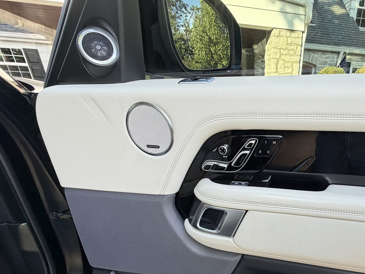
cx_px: 269
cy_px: 207
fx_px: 232
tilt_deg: -26.5
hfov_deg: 71.7
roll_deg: -2.1
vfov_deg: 57.8
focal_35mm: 22
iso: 160
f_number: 2.2
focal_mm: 2.22
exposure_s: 1/121
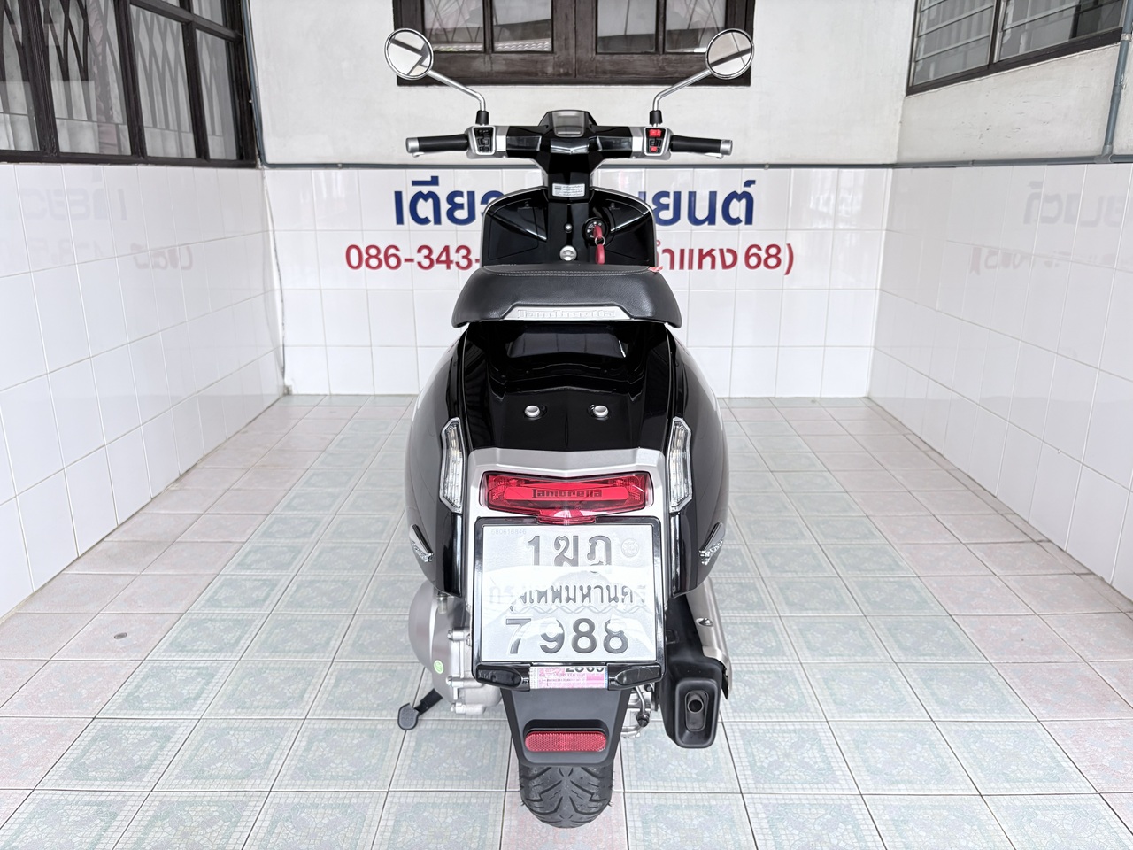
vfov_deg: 53.1
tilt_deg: -16.1
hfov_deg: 67.3
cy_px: 425
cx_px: 566
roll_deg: +0.7
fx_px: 851
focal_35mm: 26
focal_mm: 5.96
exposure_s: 1/91
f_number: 1.6
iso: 125
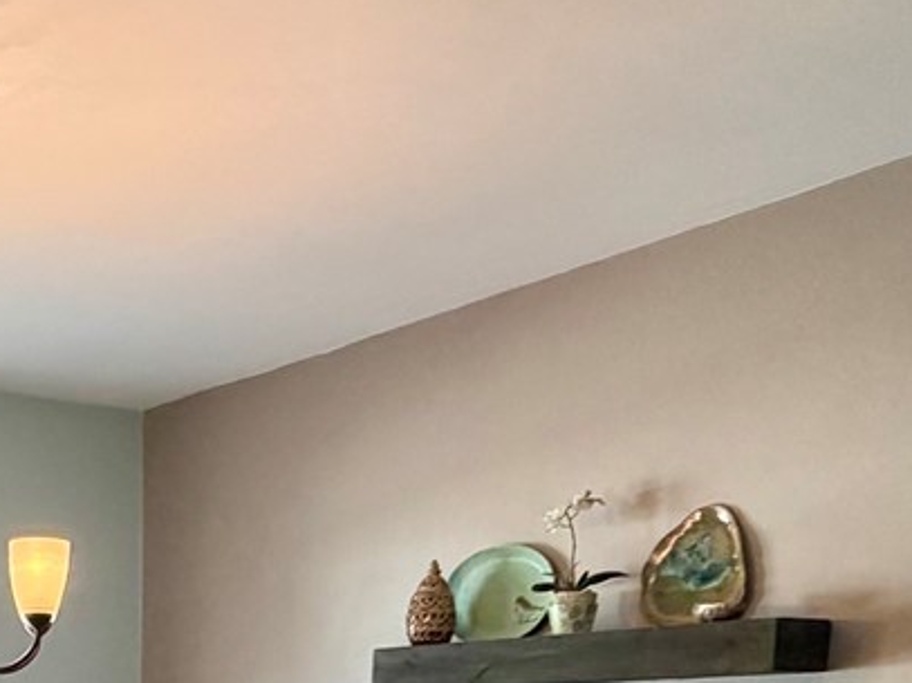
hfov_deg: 32.6
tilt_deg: -11.5
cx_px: 40
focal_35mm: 55
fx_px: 1449
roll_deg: +0.5
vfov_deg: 21.8
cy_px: 1044
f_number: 2.2
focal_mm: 2.22
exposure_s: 1/120
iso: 320
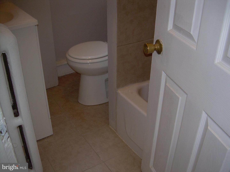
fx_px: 252
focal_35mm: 38
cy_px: 86
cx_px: 115
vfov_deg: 37.7
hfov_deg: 49.0
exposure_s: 1/60
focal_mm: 6.3
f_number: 2.8
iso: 50
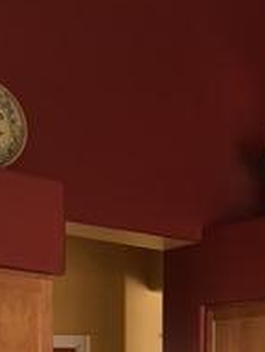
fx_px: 987
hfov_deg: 14.9
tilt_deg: -1.6
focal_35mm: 97
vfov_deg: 18.1
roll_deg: +0.2
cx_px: 289
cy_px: 520
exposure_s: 1/15
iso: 64
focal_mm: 4.15
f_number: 2.2
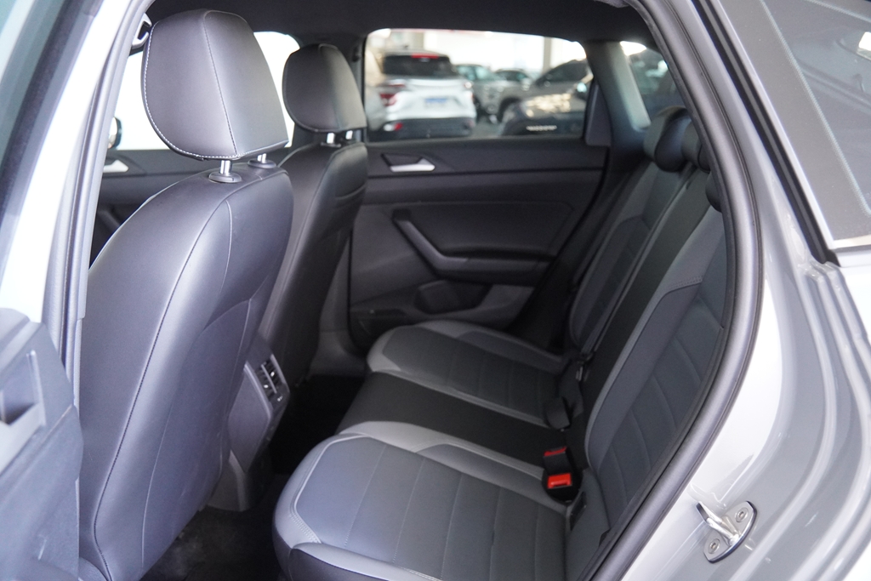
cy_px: 290
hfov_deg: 59.5
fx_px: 762
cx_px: 436
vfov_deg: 41.7
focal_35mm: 32
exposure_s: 1/160
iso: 2500
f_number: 2.8
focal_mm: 21
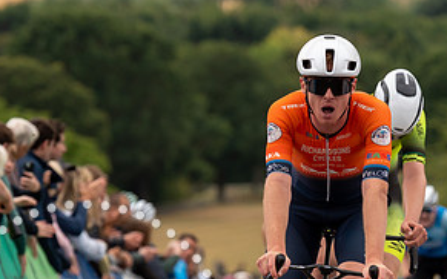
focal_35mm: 446
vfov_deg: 2.9
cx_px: 336
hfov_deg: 4.7
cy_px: 148
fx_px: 5434
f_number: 3.5
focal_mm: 145
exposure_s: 1/1000
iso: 640
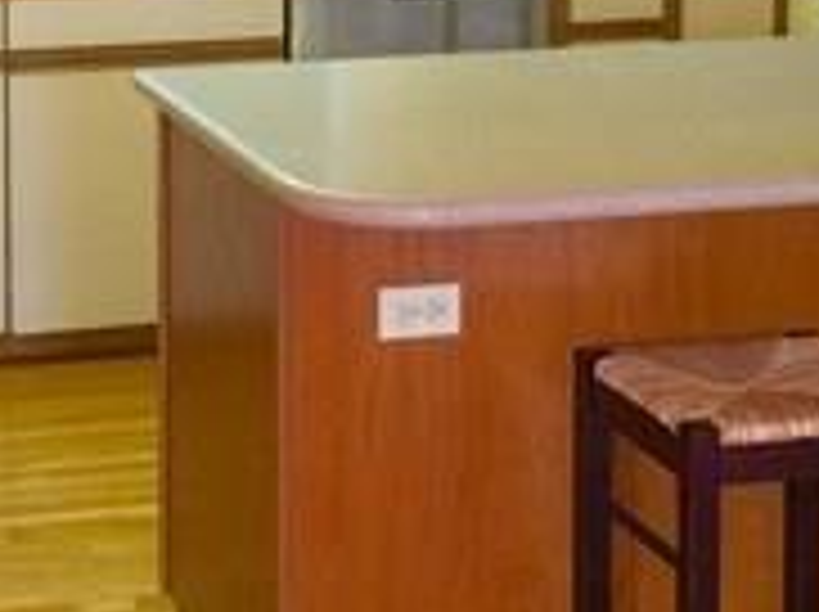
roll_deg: -0.8
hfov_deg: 19.2
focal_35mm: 102
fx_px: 2410
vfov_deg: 14.0
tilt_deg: -5.4
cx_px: 207
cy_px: -140
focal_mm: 4.15
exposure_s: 1/30
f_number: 2.2
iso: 50
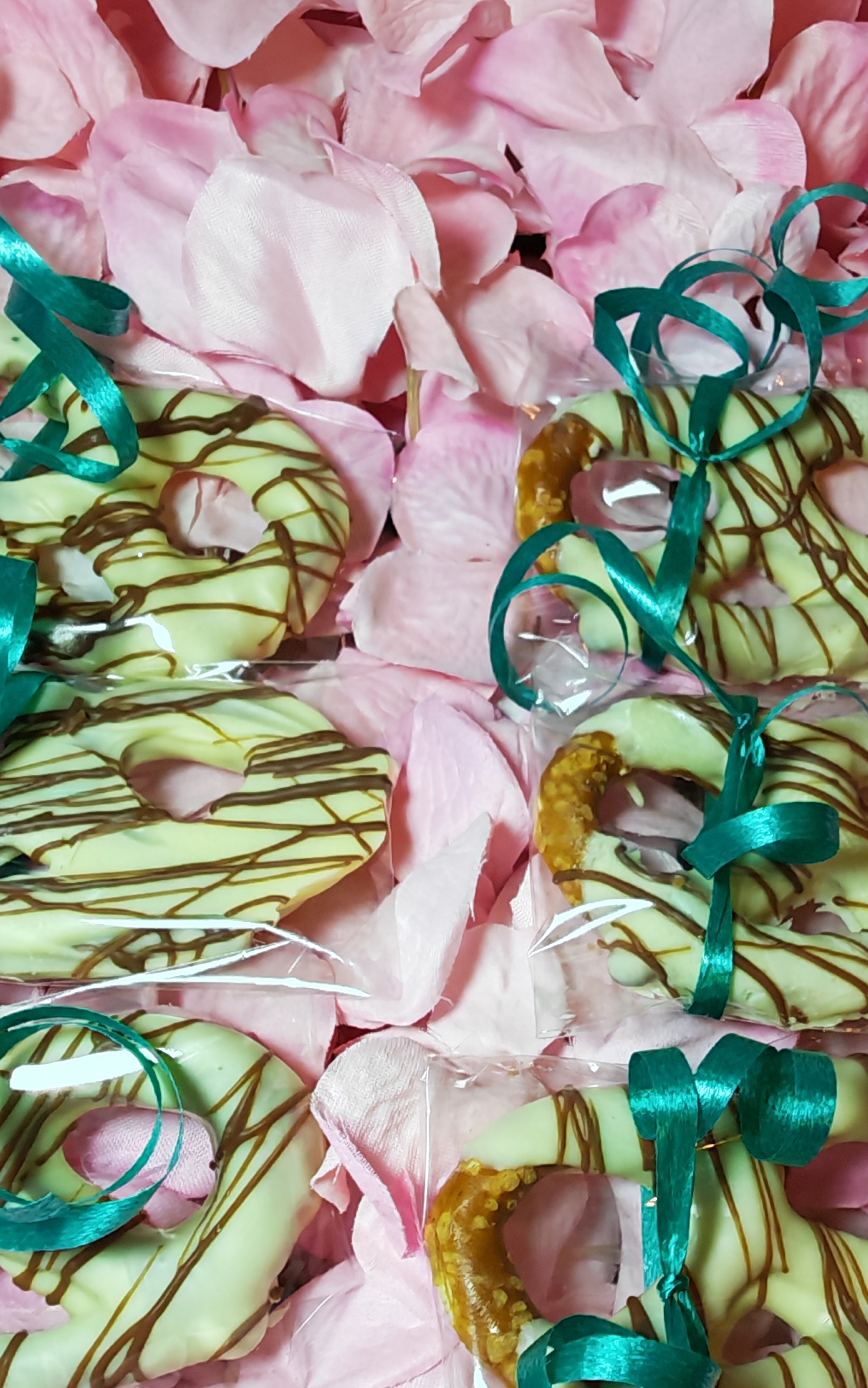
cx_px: 377
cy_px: 880
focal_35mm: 33
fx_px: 1249
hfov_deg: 38.3
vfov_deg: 57.3
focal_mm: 1.82
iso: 160
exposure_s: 1/50
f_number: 2
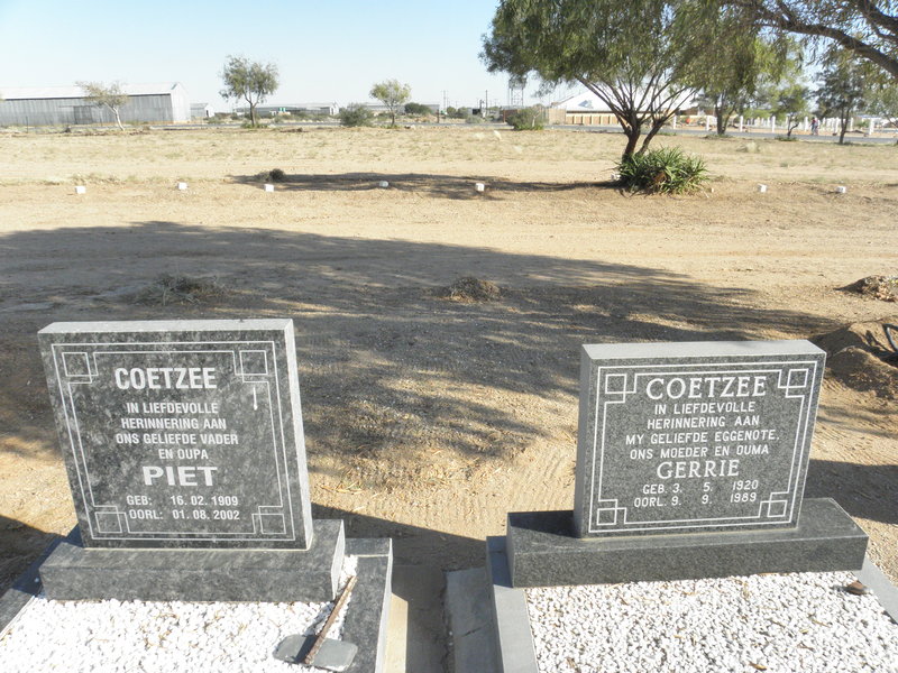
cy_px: 336
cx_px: 449
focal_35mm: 26
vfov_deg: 53.1
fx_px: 674
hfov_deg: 67.3
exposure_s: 1/400
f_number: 6.3
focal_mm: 4.6
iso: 200
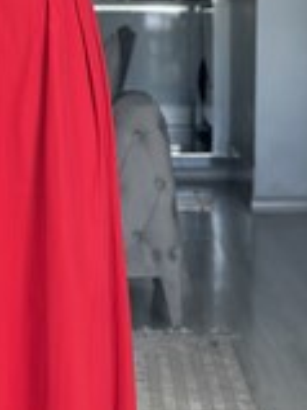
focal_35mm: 153
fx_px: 1812
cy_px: 26
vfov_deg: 12.8
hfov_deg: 9.6
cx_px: -18
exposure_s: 1/61
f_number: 1.78
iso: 125
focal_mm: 6.86
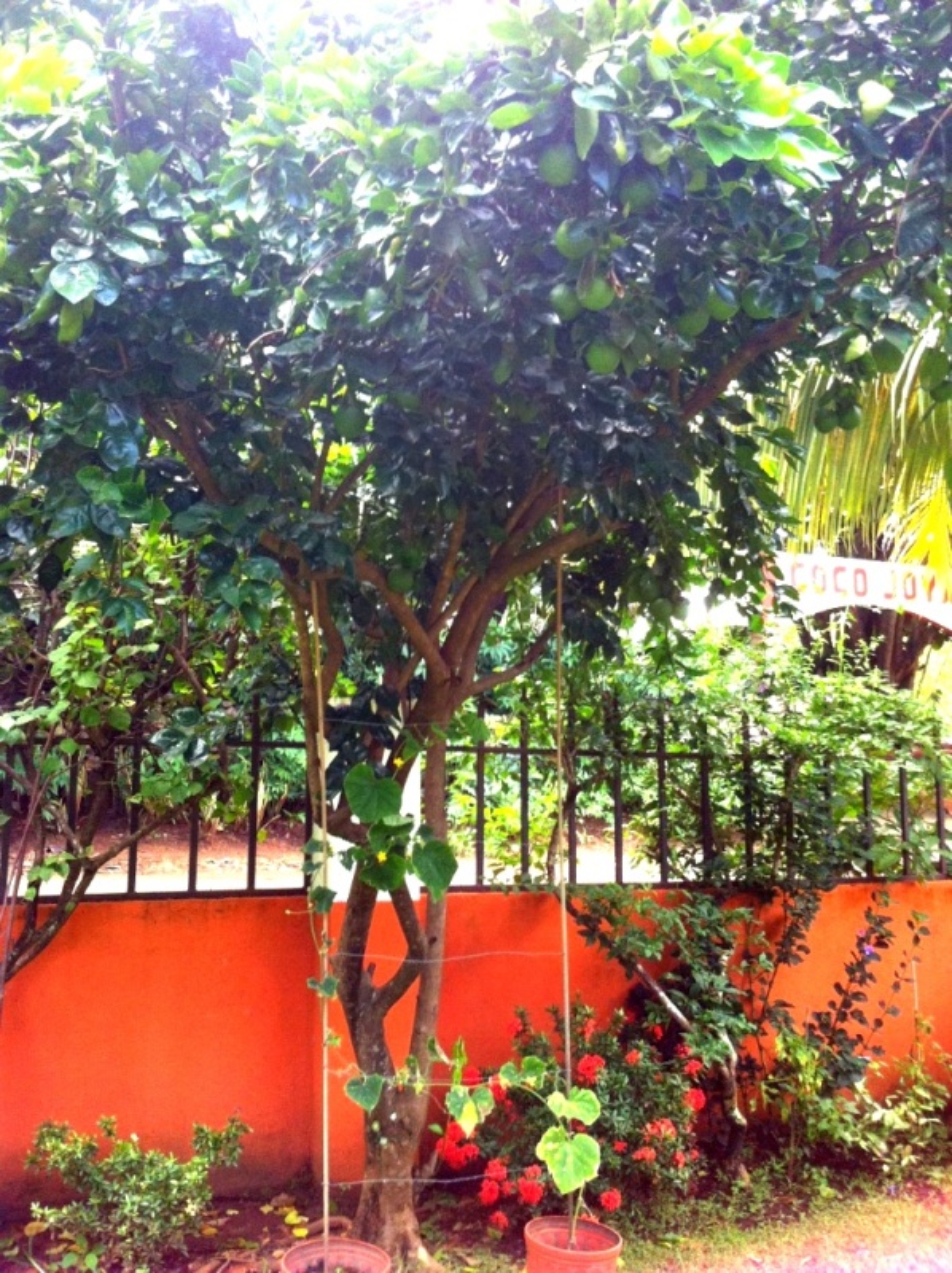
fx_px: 1286
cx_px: 476
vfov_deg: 52.7
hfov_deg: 40.6
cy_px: 636
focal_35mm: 35
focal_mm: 3.85
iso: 125
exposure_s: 1/100
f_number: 2.8
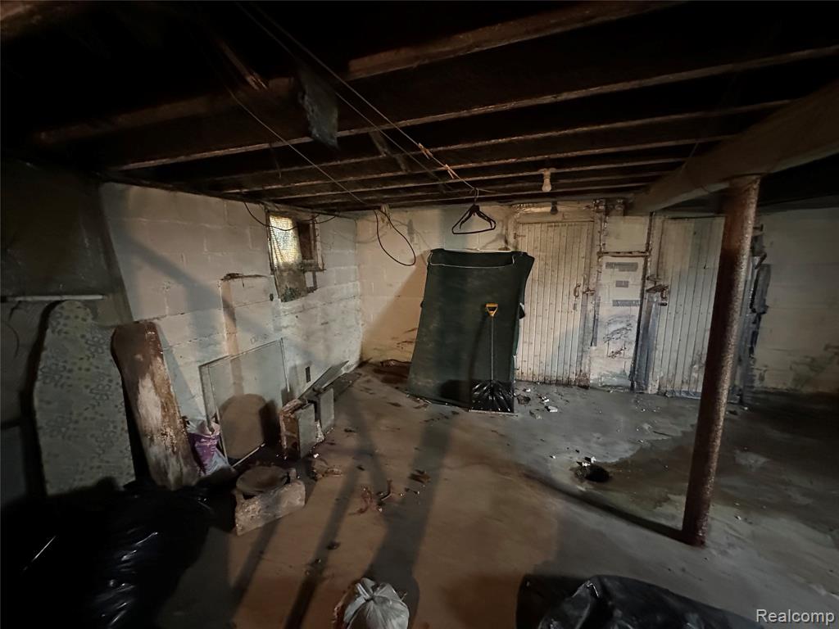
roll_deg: +1.1
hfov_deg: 102.1
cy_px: 314
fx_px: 339
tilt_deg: -9.9
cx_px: 420
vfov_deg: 85.7
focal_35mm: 14
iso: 1250
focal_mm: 2.22
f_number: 2.2
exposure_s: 1/30
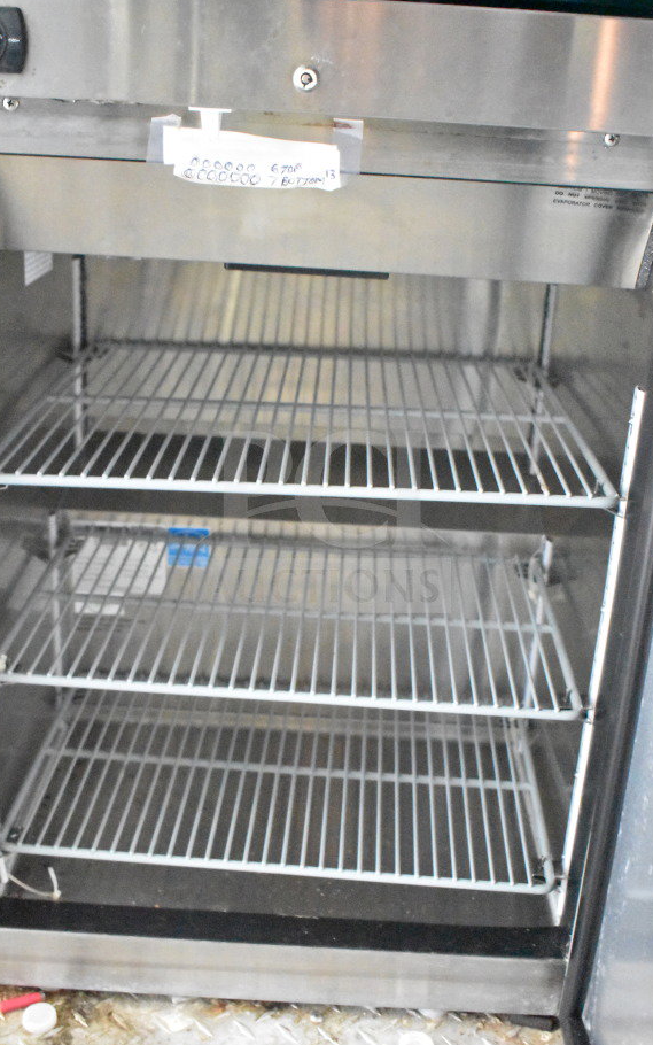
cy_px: 522
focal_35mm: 42
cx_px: 321
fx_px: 1182
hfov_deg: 30.9
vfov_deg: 47.7
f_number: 4
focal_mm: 27
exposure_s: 1/30
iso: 25600
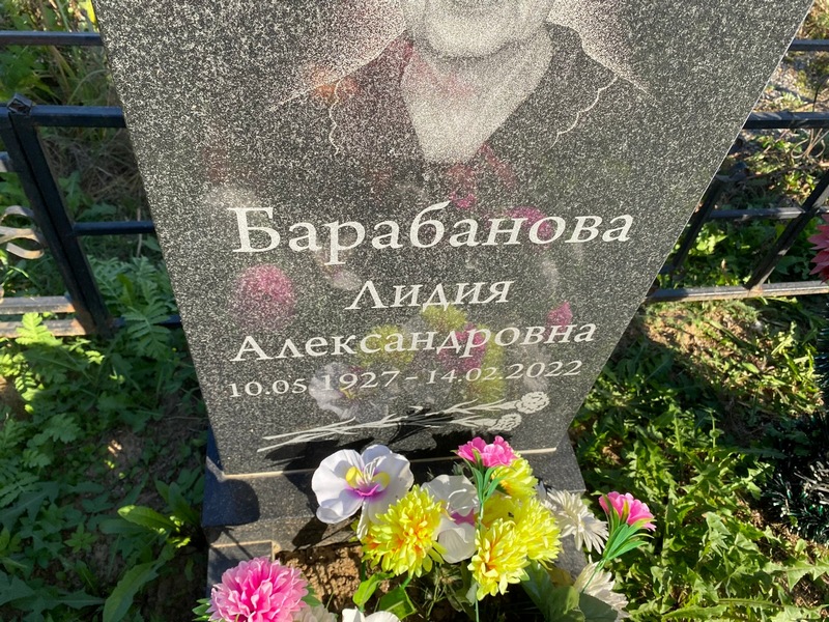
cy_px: 311
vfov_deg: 53.1
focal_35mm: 26
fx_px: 623
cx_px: 414
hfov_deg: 67.3
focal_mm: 4.25
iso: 32
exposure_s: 1/1170
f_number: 1.8
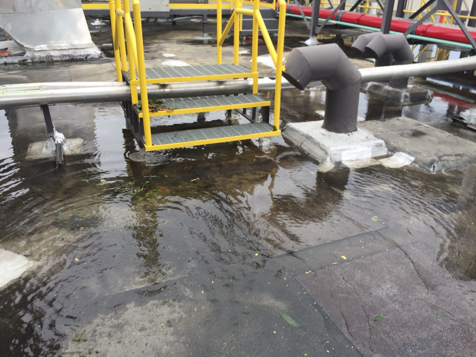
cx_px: 238
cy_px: 178
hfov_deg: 61.7
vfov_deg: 48.2
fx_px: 399
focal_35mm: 29
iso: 32
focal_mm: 4.15
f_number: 2.2
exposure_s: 1/241
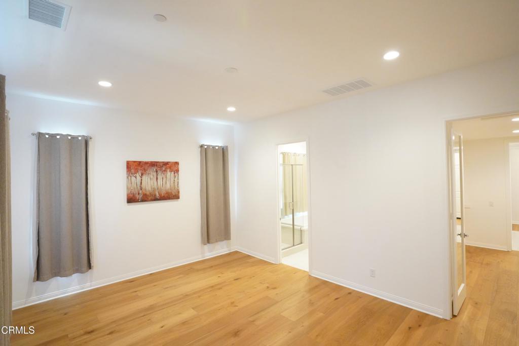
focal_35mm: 17
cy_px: 173
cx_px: 260
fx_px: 245
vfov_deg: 70.5
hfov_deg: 93.3
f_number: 9
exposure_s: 1/100
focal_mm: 17
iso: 12800
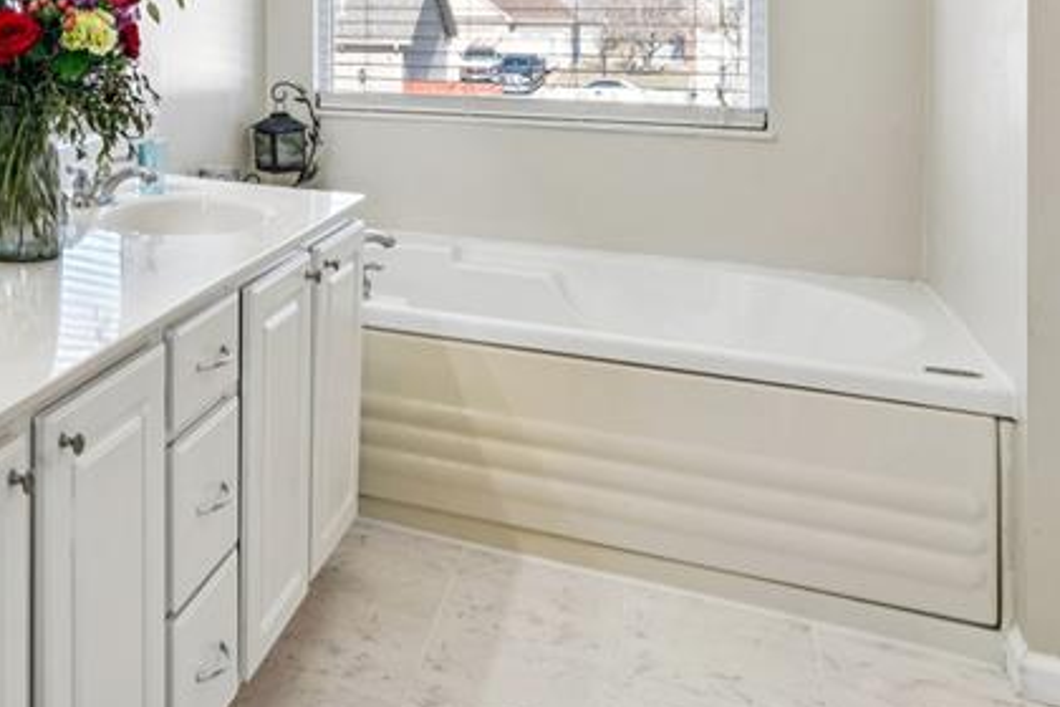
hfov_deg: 42.0
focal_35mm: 39
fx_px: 1155
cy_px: 5
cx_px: -23
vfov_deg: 31.5
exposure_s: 1/10
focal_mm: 16.1
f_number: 13
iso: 100
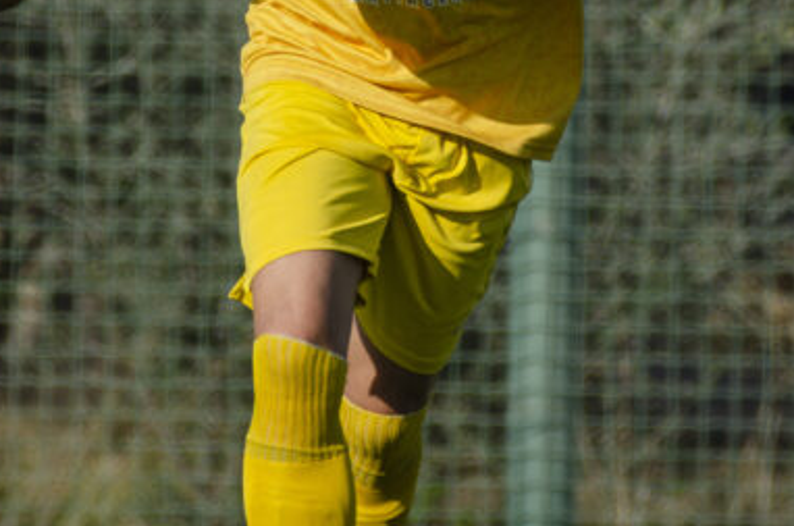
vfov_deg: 0.7
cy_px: -67
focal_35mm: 2009
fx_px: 44217
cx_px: 318
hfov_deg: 1.0
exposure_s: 1/1000
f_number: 5.6
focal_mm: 500
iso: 200
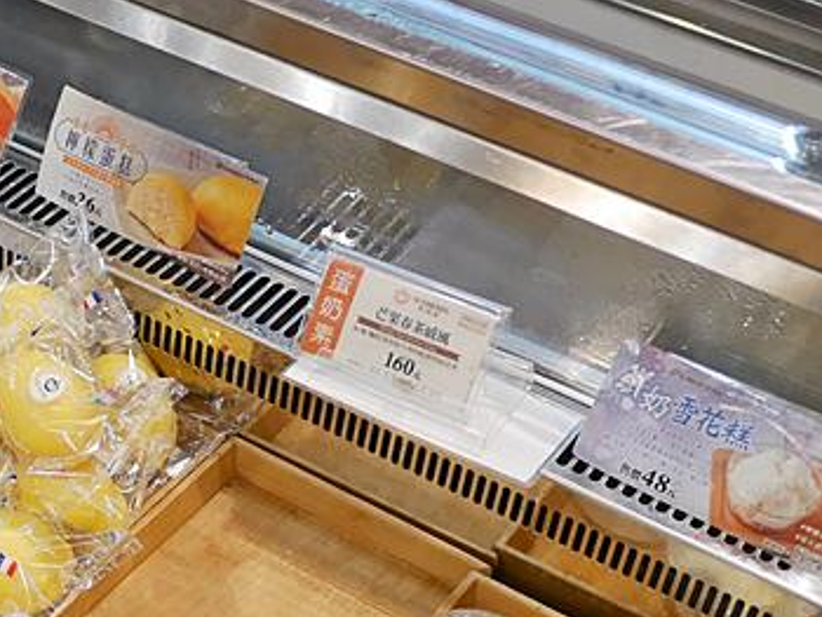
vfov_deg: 18.3
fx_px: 1901
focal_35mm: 80
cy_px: 468
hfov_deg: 23.1
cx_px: -49
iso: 640
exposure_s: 1/60
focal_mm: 14
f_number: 2.5
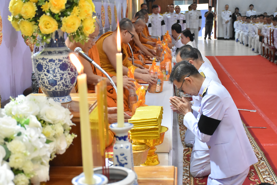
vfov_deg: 23.8
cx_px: 138
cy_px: 92
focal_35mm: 57
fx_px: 439
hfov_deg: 35.1
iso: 4500
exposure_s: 1/250
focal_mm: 38
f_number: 4.2
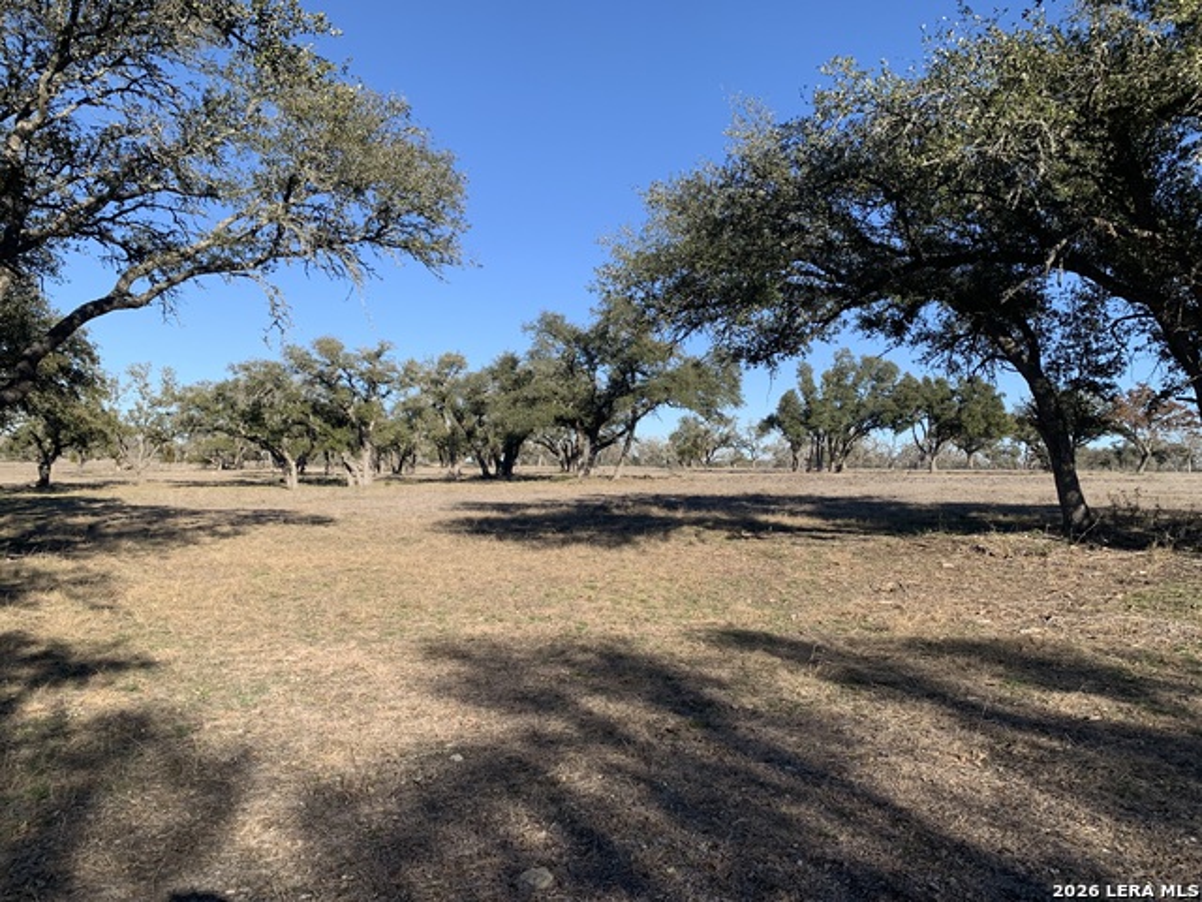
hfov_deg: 67.3
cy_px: 451
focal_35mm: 26
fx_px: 903
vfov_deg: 53.1
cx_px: 601
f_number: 1.8
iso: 25
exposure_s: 1/1585
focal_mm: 4.25
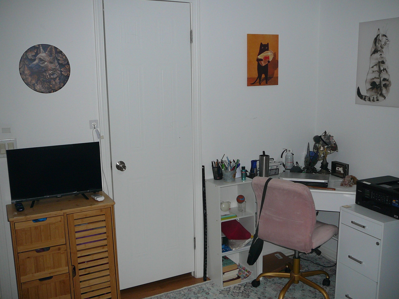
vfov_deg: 40.7
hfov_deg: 52.6
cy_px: 150
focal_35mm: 35
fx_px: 403
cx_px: 200
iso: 100
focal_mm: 5.2
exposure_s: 1/30
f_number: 2.8
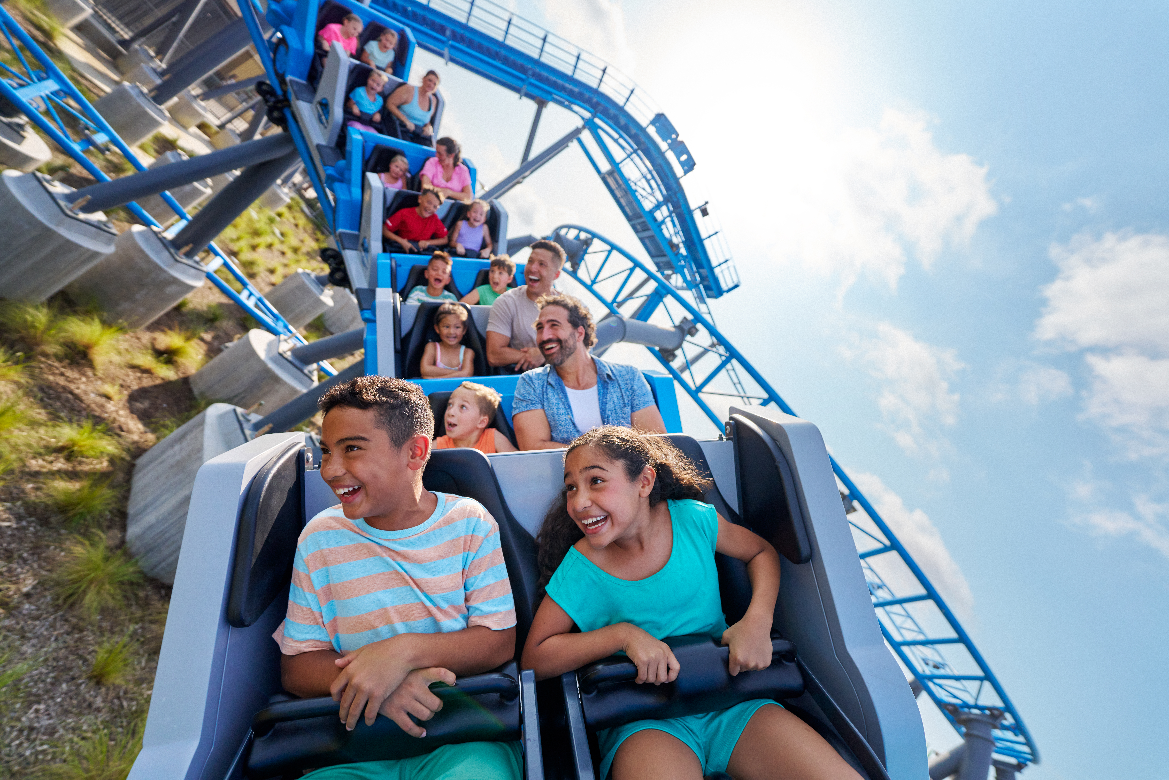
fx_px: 455
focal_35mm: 14
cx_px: 584
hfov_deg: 104.3
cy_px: 390
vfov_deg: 81.2
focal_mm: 14
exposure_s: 1/6400
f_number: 2.8
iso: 400
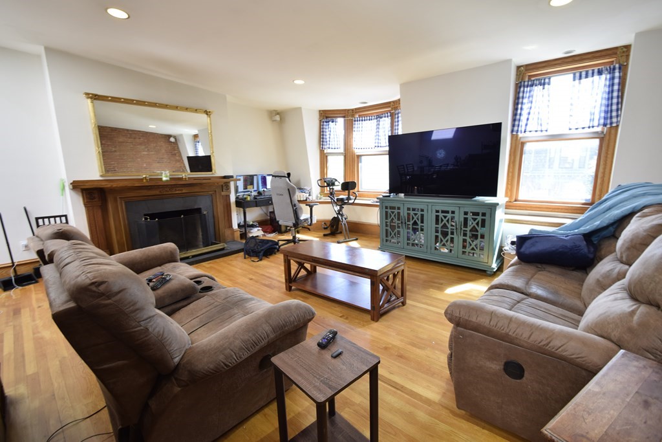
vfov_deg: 77.3
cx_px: 331
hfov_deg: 100.4
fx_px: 276
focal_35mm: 15
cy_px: 221
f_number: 7.1
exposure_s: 1/25
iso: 400
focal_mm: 10
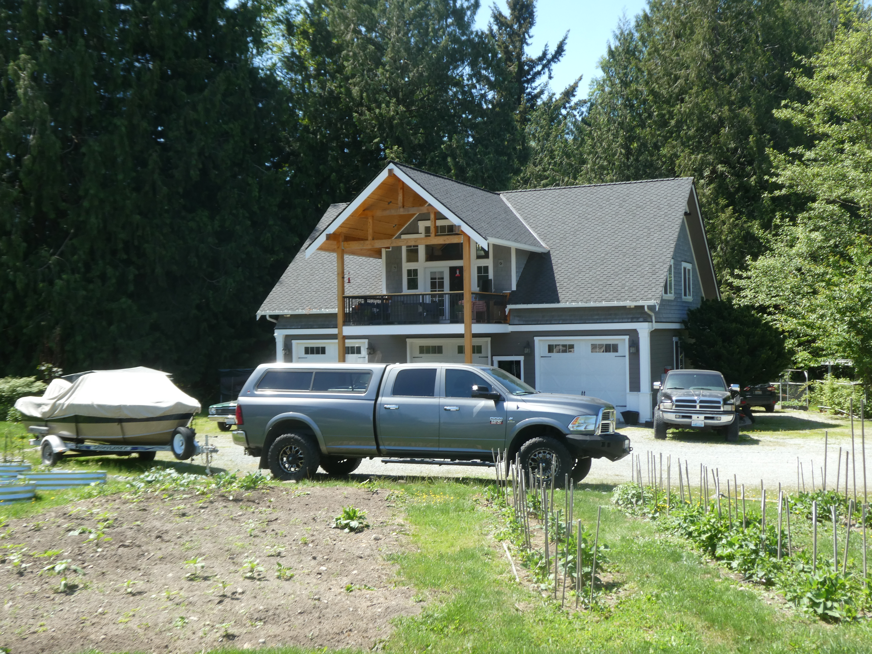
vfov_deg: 36.0
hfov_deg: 46.8
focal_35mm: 40
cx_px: 436
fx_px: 1008
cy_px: 327
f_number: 3.8
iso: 80
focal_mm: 7.2
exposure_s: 1/250
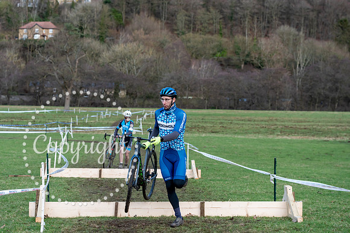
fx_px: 690
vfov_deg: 19.2
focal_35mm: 71
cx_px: 175
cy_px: 116
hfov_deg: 28.4
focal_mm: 70
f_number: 4
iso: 2000
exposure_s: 1/1000
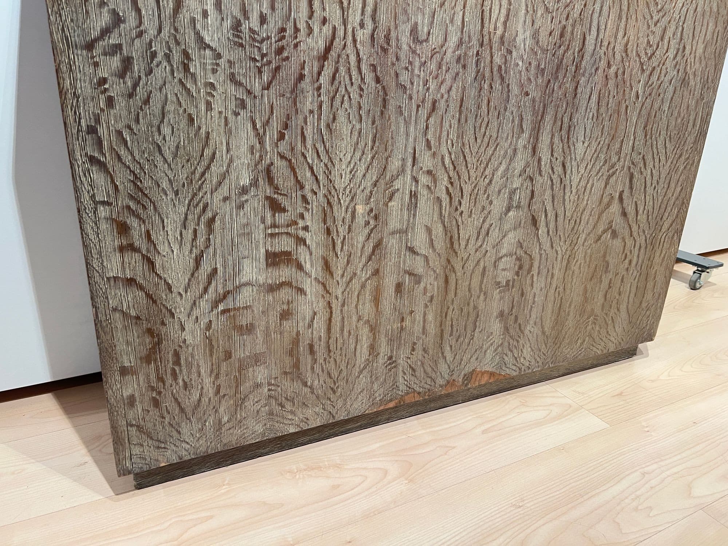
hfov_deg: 67.3
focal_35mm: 26
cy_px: 273
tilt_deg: -20.1
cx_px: 364
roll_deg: -0.4
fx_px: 547
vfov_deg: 53.1
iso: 64
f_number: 1.5
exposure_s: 1/50
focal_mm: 5.7
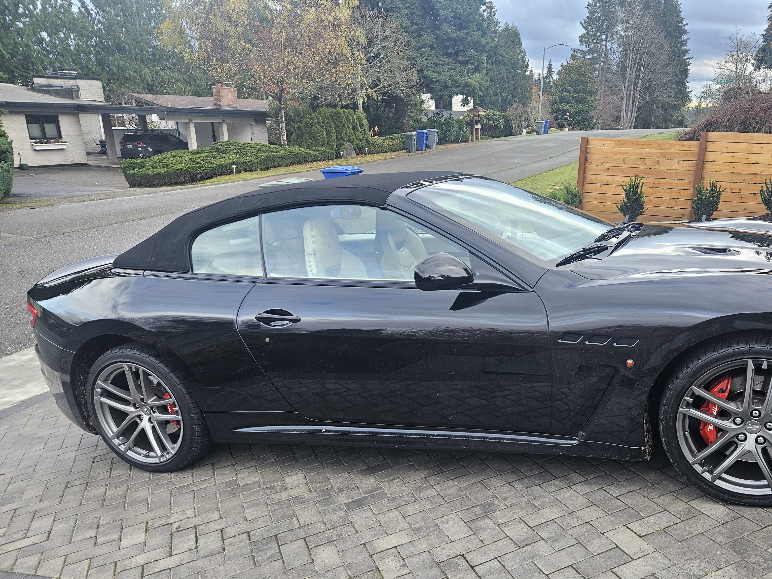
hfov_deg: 58.9
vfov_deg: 46.3
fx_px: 669
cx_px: 499
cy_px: 371
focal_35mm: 30
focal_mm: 5.4
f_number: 1.8
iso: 125
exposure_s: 1/207
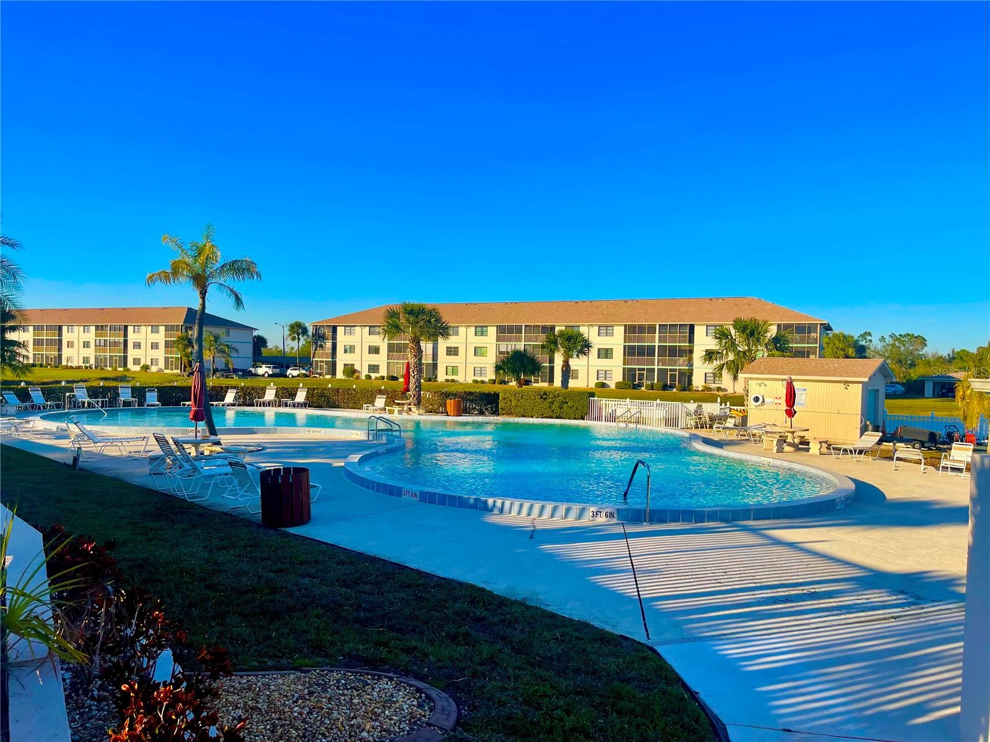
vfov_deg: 54.9
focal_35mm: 25
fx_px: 715
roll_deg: -1.9
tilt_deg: -2.6
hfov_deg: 69.4
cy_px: 371
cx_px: 495
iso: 32
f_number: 1.6
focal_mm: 5.1
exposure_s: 1/3788
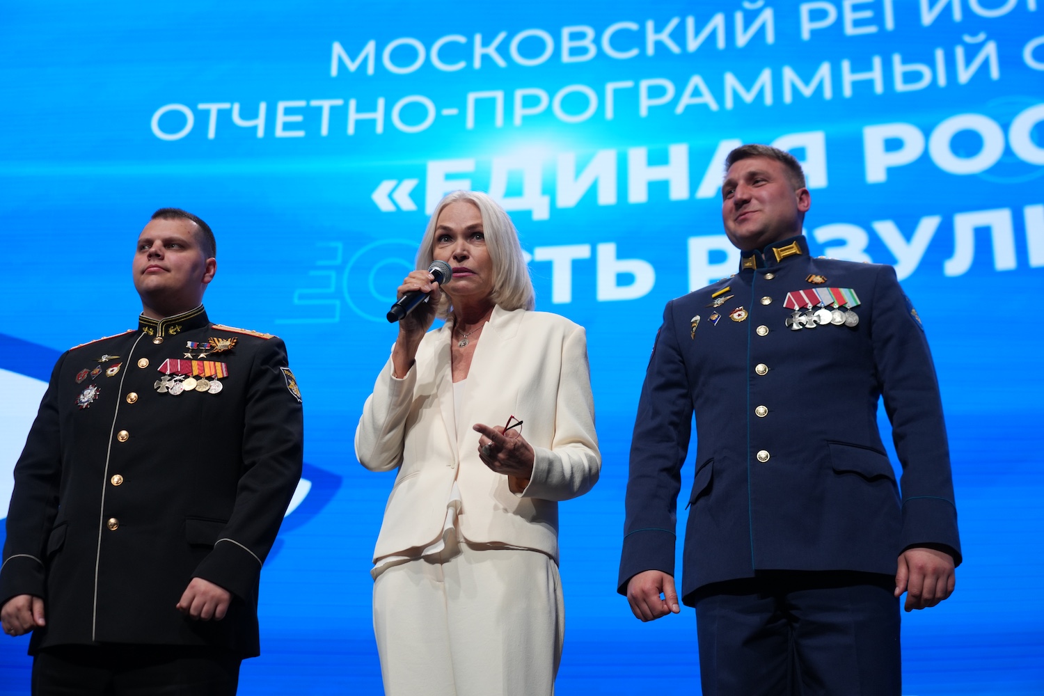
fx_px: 1624
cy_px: 348
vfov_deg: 24.2
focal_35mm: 56
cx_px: 522
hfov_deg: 35.6
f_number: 4
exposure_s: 1/154
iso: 640
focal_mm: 56
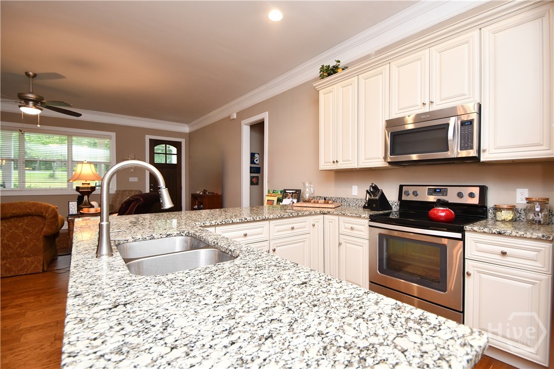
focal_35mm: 15
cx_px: 277
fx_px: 231
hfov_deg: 100.4
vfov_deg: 77.3
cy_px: 184
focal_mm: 10
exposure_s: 1/60
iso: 800
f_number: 4
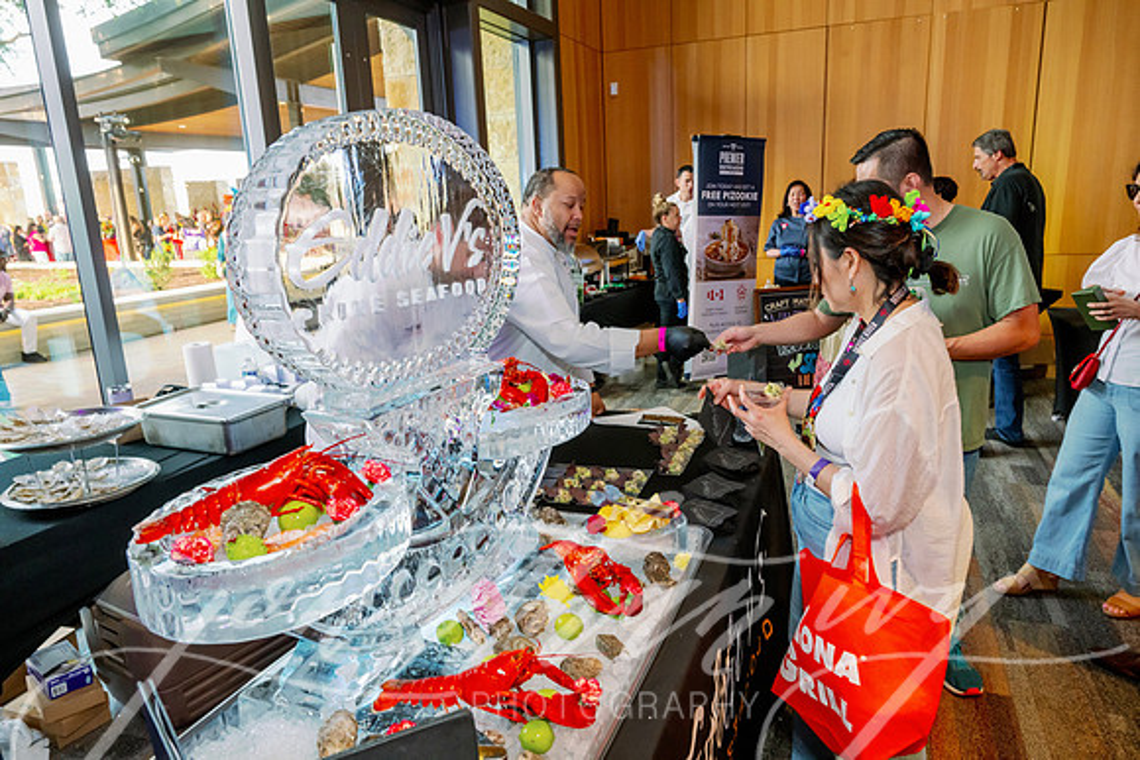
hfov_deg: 73.7
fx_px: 760
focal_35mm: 24
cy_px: 380
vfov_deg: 53.2
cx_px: 570
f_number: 6.3
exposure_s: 1/100
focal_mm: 24
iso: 2000
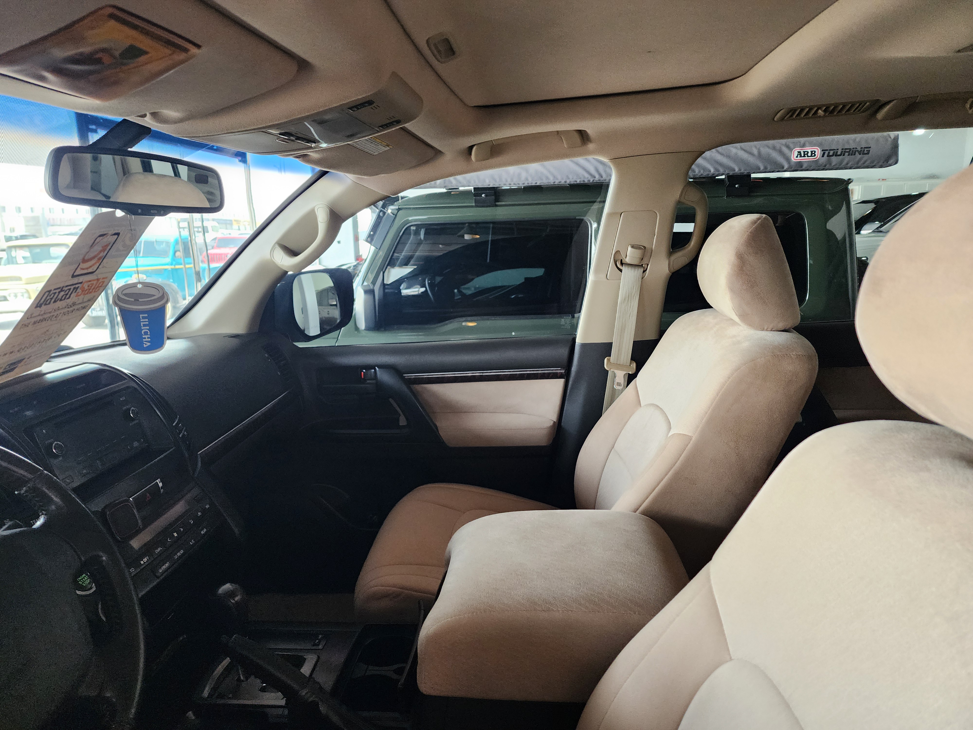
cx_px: 486
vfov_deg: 58.9
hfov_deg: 73.9
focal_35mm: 23
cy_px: 365
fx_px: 646
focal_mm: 6.4
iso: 320
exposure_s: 1/100
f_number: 1.8
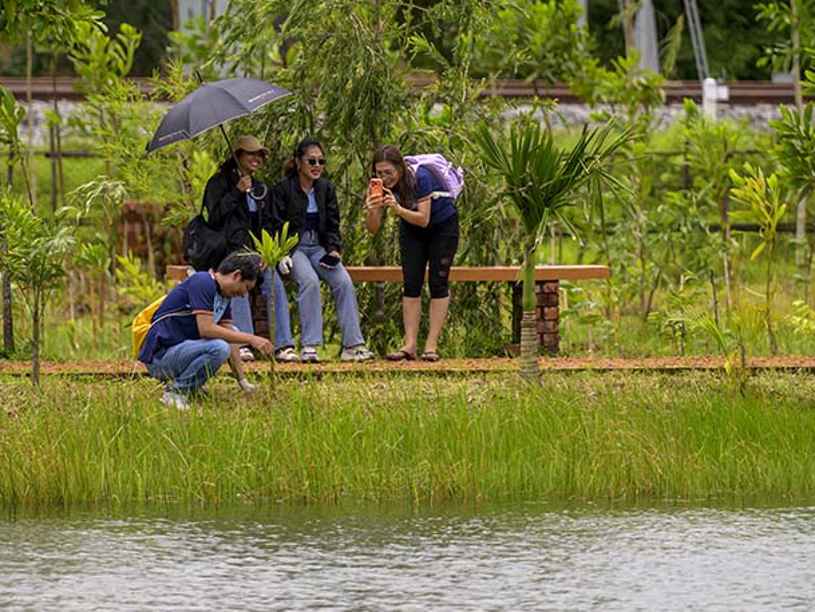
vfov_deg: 5.2
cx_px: 352
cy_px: 238
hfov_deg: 6.9
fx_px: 6782
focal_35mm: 288
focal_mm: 190
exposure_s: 1/2500
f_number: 2.8
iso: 140
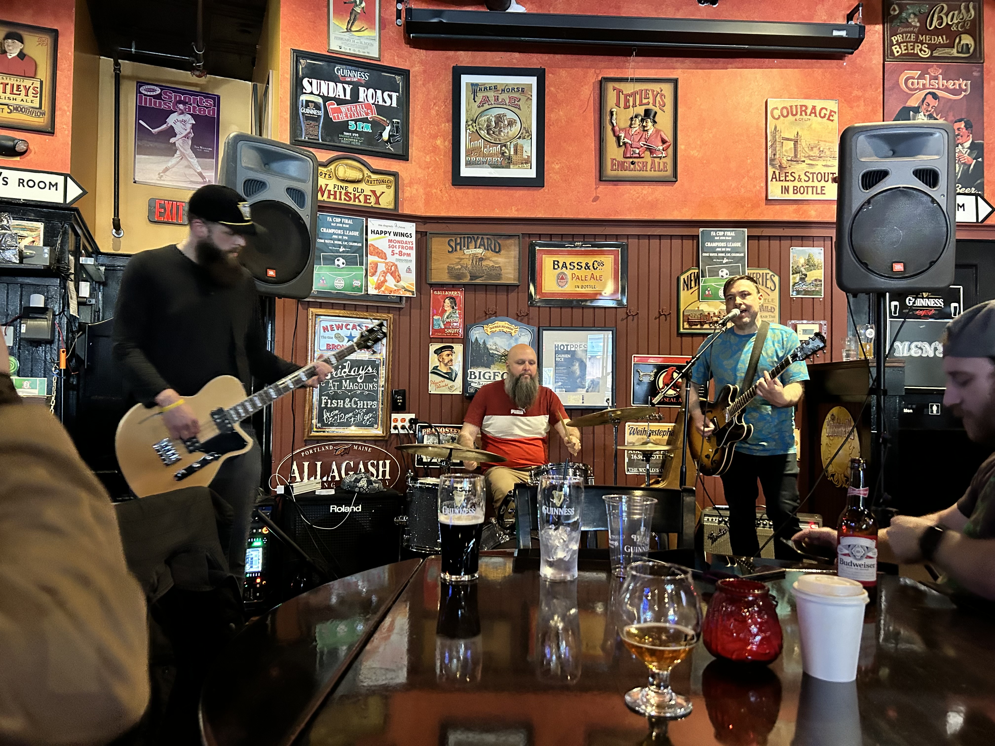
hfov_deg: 67.3
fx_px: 747
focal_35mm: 26
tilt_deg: +1.4
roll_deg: -1.2
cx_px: 498
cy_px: 373
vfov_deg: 53.1
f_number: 1.5
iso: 500
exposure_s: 1/30
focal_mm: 5.7
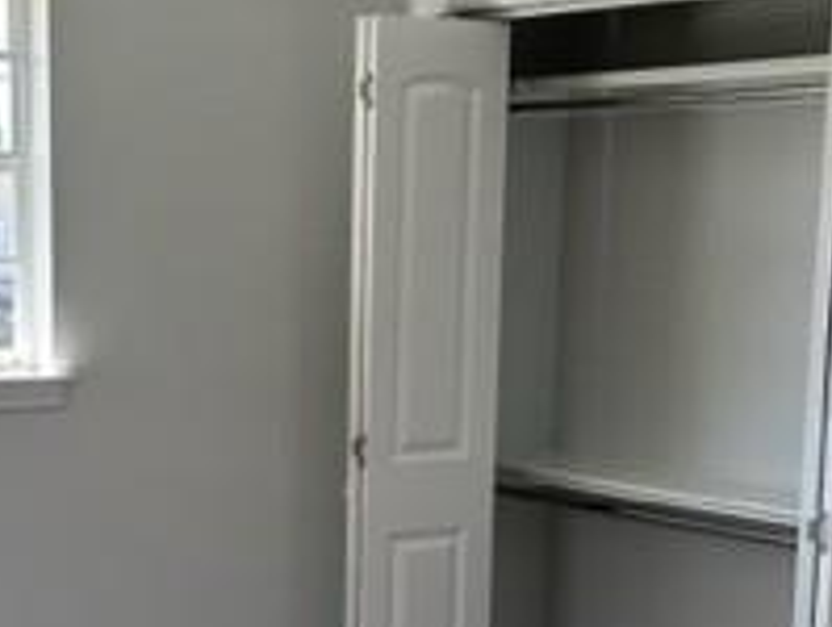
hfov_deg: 25.2
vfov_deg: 19.0
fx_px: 1854
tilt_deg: -9.1
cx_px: 301
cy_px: 522
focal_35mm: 77
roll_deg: -1.0
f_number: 1.78
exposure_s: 1/266
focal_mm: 6.86
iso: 80
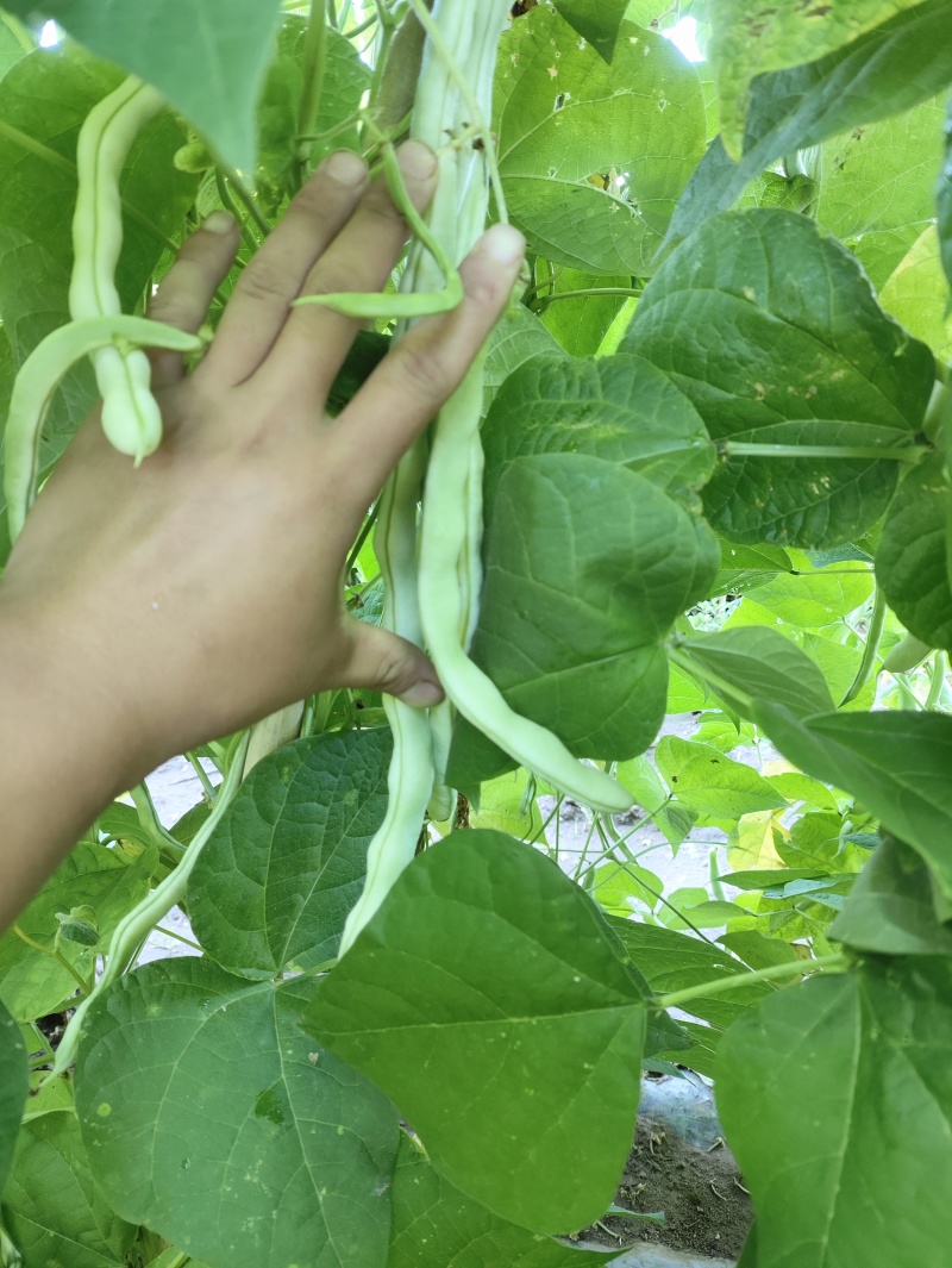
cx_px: 476
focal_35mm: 25
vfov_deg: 69.4
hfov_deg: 54.9
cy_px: 634
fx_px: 916
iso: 207
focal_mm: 4.71
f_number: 1.79
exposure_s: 1/33.3
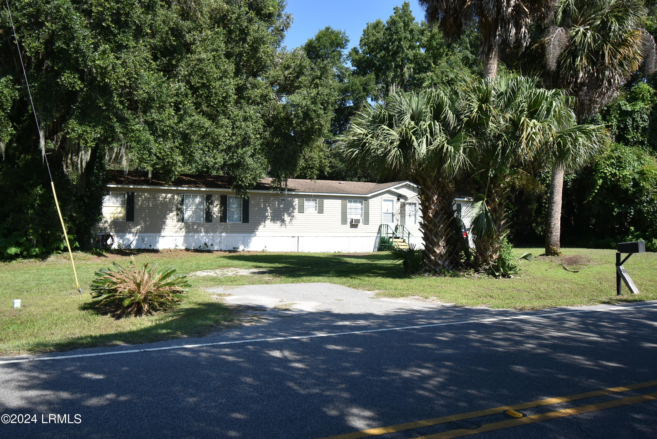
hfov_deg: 61.9
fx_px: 548
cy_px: 220
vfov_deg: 43.7
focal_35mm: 30
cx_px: 328
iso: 200
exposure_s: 1/500
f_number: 5.6
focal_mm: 20
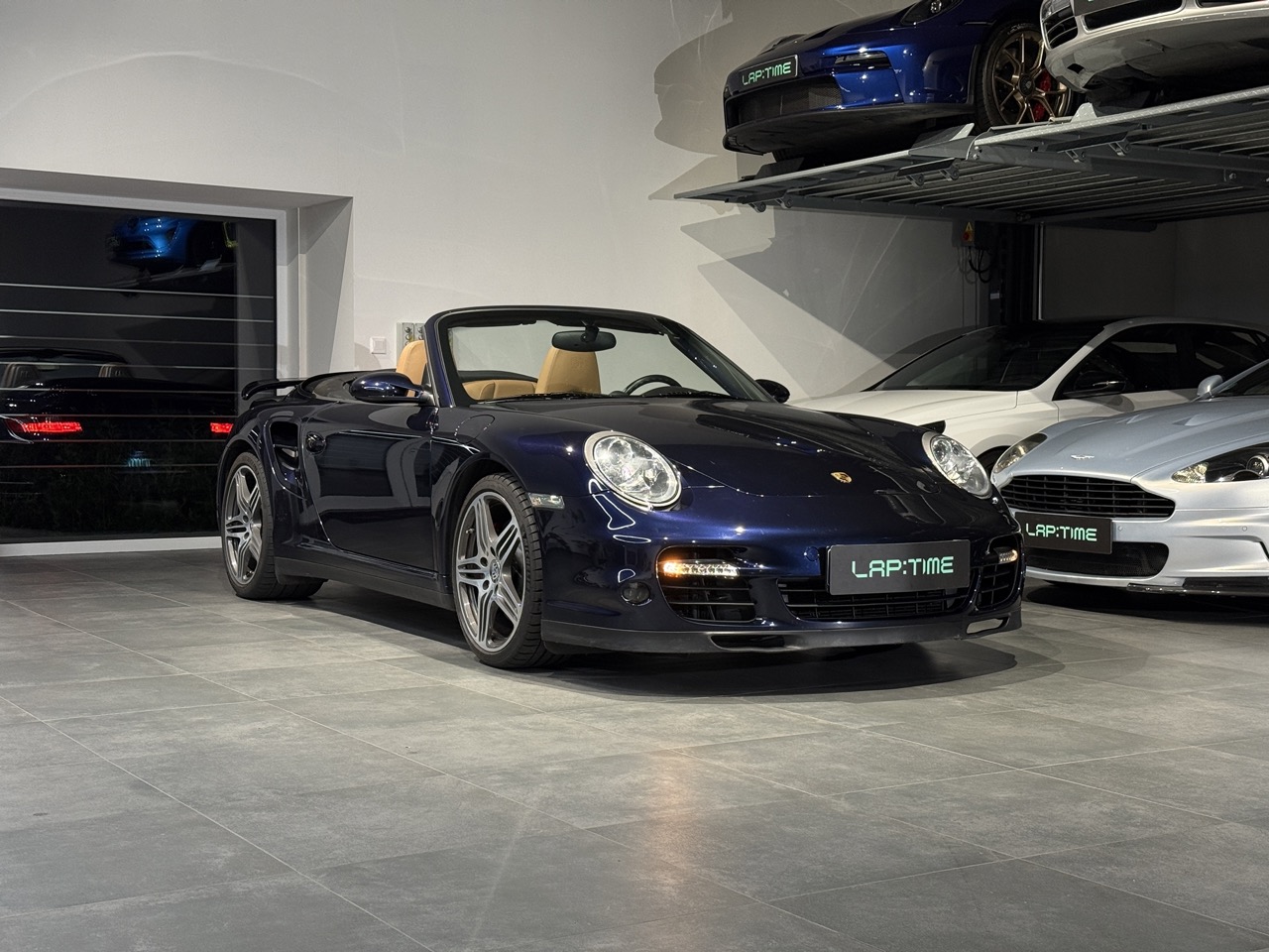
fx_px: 1760
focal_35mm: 48
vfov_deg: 30.3
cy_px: 476
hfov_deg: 39.7
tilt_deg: -2.2
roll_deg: -0.7
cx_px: 634
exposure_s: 1/50
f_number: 1.78
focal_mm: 6.76
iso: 100
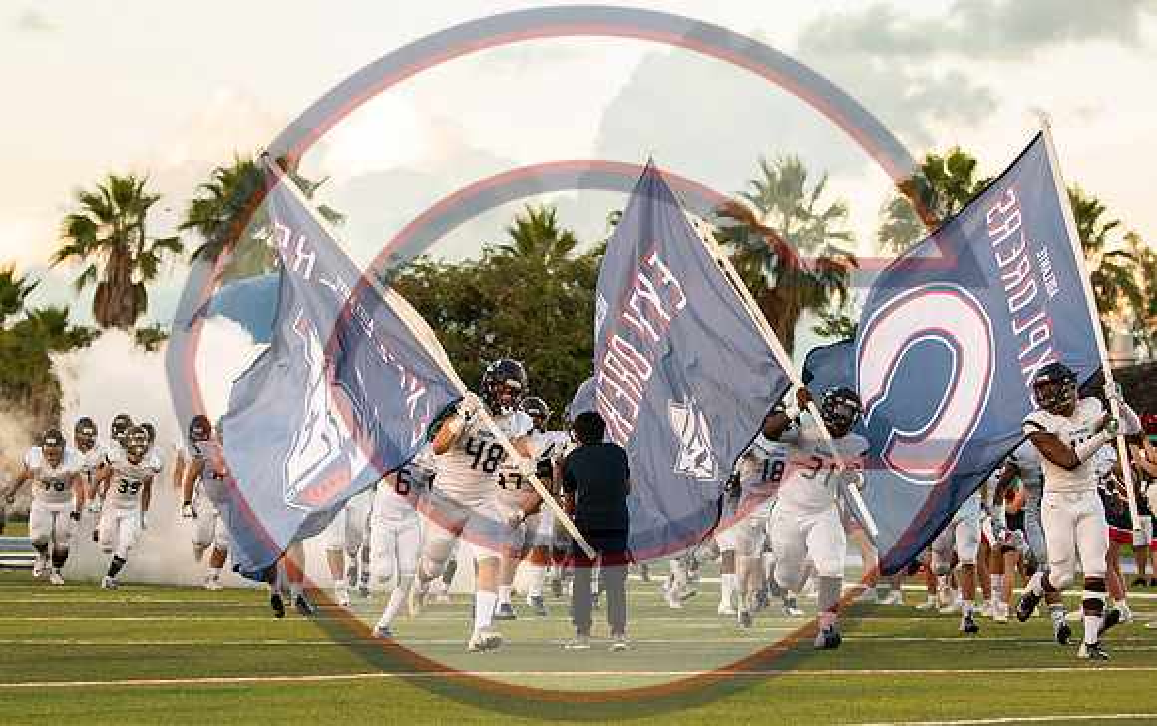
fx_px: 4565
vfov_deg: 9.1
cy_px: 445
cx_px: 489
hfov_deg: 14.4
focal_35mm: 145
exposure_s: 1/1600
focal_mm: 82
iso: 1600
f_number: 2.8
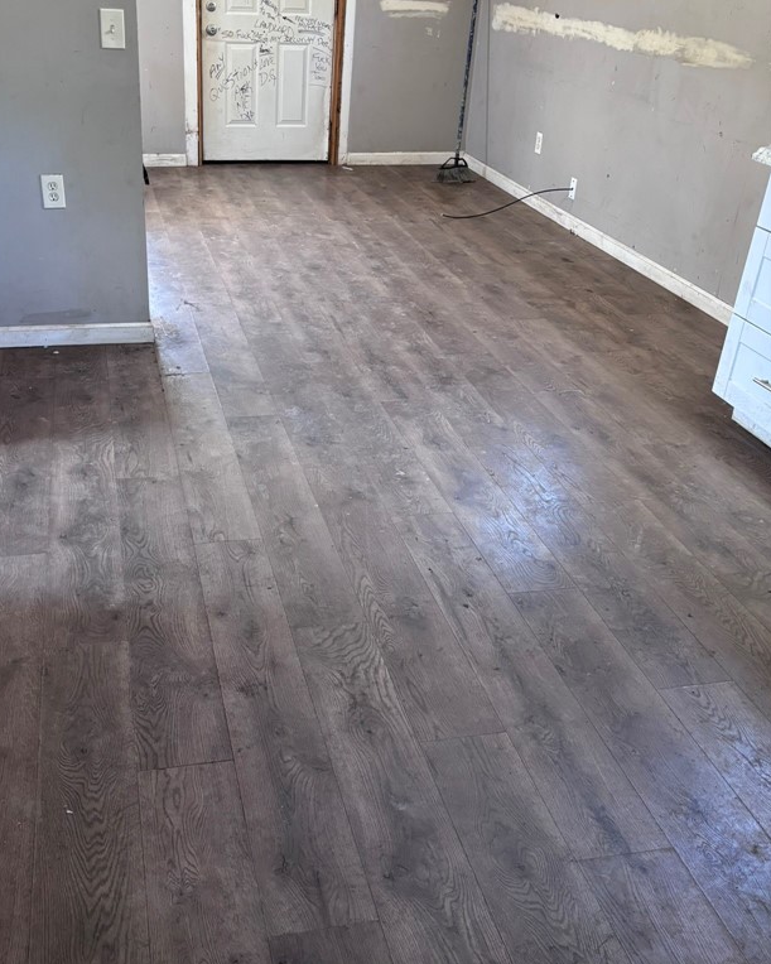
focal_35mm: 34
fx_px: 970
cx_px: 291
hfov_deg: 43.0
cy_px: 464
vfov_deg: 52.8
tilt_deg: -28.9
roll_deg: -2.6
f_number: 1.6
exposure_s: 1/60
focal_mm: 5.96
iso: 250
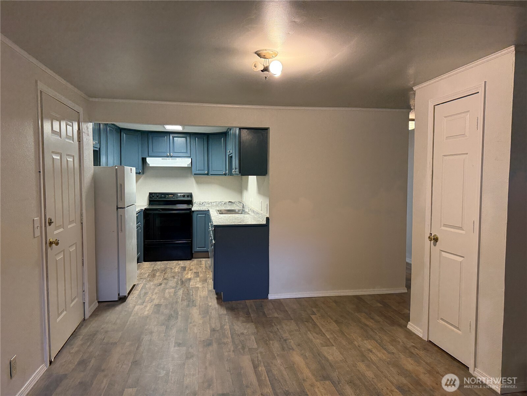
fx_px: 365
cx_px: 264
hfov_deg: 71.6
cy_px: 198
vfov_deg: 56.8
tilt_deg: -2.5
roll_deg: +0.0
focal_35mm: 24
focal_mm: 6.76
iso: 400
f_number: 1.78
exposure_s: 1/120
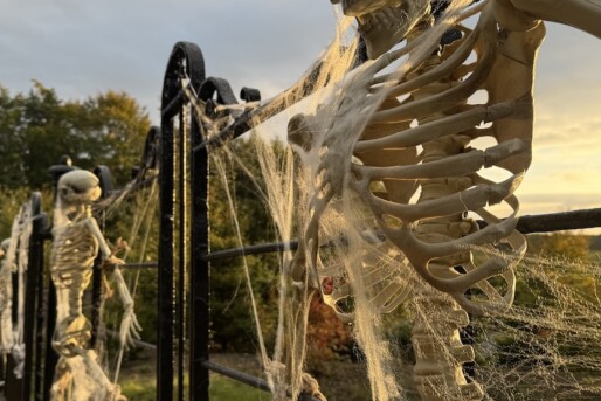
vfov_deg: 38.9
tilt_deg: +3.1
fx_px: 568
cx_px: 298
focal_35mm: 34
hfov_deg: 55.8
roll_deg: -2.2
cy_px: 198
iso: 80
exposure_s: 1/522
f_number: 1.78
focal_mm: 6.76
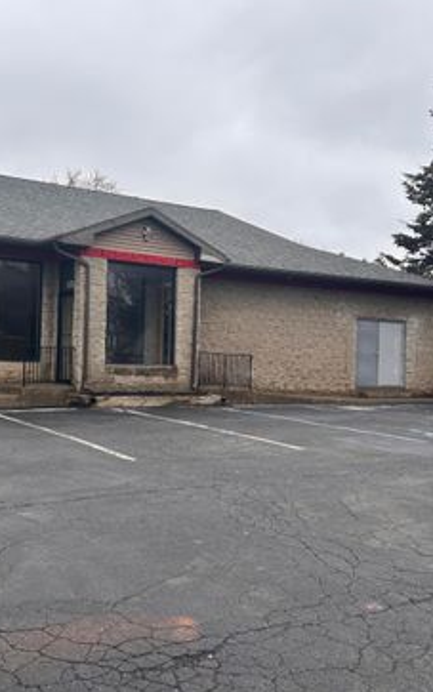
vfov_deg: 51.5
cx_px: 151
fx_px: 717
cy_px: 340
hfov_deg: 33.4
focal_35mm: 38
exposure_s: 1/797
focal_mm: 5.7
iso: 50
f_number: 1.5
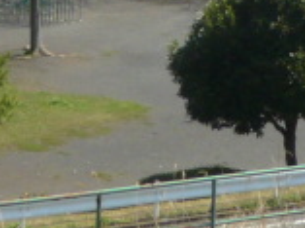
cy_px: -105
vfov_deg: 7.9
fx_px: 1618
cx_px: 80
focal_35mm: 184
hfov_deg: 10.8
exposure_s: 1/500
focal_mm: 4.4
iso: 100
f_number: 4
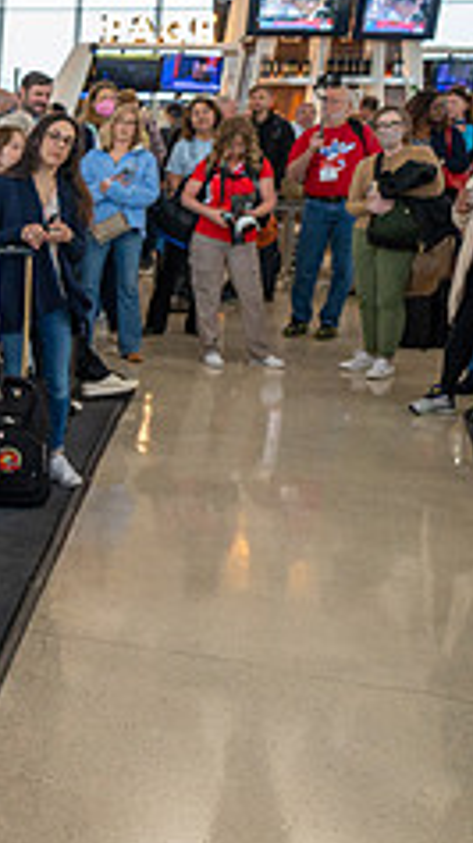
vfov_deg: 32.8
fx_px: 1430
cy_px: 373
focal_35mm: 64
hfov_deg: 16.0
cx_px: -366
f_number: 5
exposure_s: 1/100
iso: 2000
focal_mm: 25
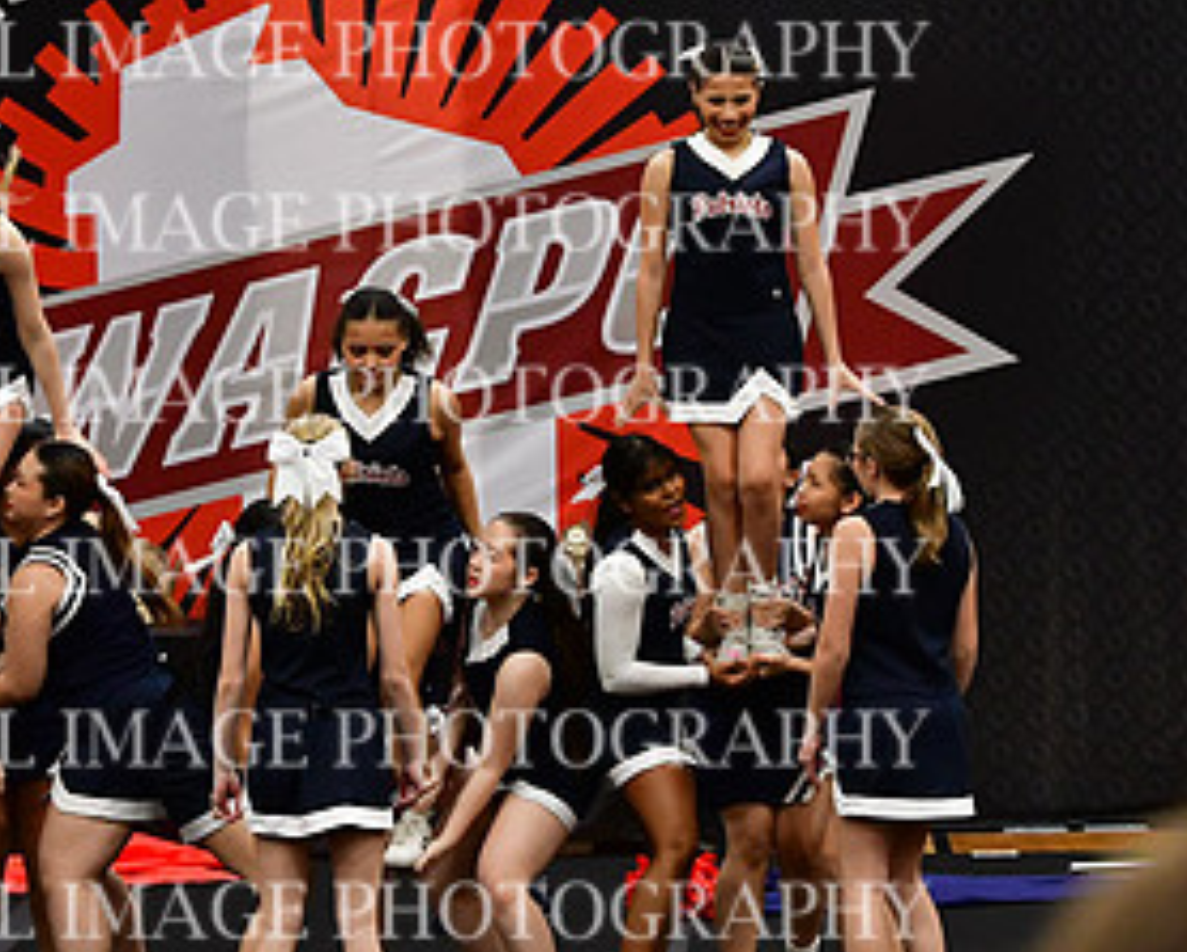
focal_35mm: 229
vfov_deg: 6.8
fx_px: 8053
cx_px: 312
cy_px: 480
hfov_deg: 8.4
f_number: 4
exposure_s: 1/500
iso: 4000
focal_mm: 78
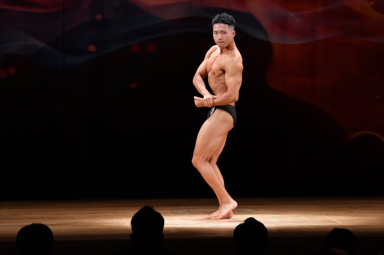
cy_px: 128
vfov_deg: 6.1
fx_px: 2399
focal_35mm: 225
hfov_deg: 9.2
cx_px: 192
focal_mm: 150
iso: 3200
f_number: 5.6
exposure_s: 1/400
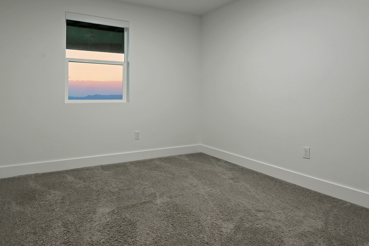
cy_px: 106
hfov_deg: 78.1
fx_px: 226
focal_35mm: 22
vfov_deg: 57.0
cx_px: 158
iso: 800
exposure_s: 1/15
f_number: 7.1
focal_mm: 17
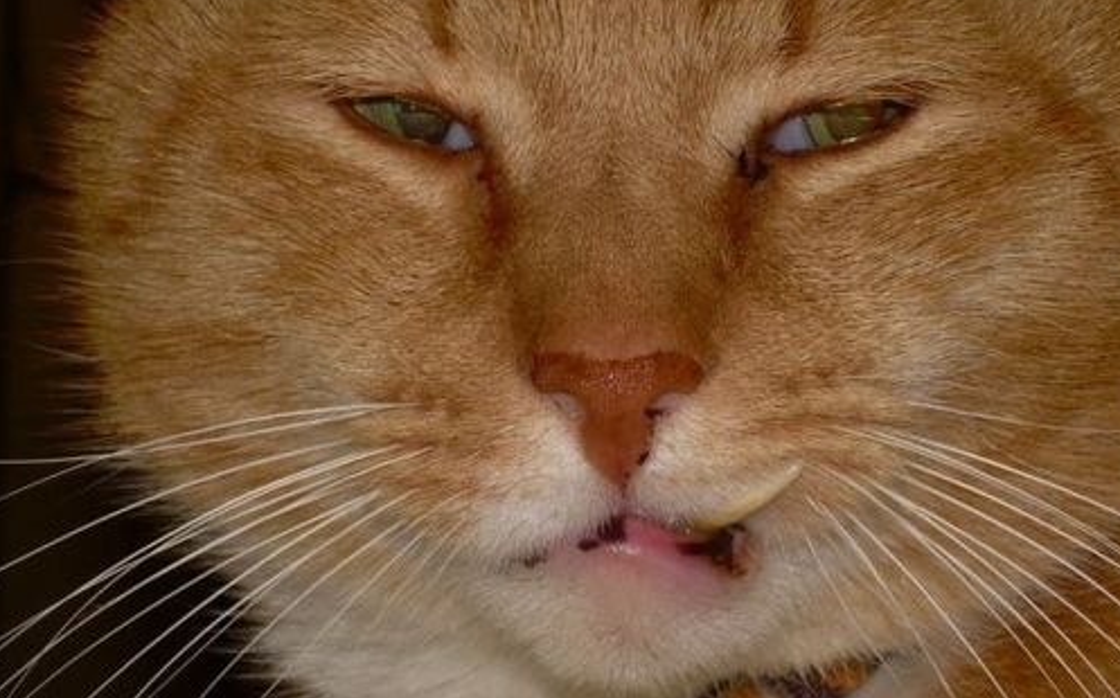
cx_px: 603
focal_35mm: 150
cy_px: 375
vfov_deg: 8.7
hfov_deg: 14.0
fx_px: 4576
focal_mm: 18.9
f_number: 4.9
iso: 50
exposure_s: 1/60
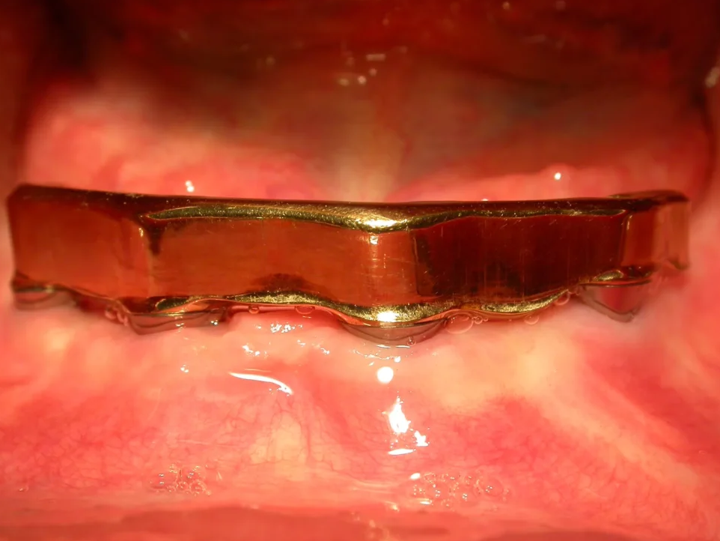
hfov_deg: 23.6
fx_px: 1727
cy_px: 279
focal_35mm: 83
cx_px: 342
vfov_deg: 17.8
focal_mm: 16.2
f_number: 7
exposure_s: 1/128
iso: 100
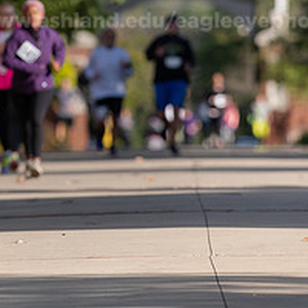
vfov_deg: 2.4
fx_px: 7429
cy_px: 53
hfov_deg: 2.4
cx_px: -91
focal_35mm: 738
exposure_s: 1/500
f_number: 4.5
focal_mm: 300
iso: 200
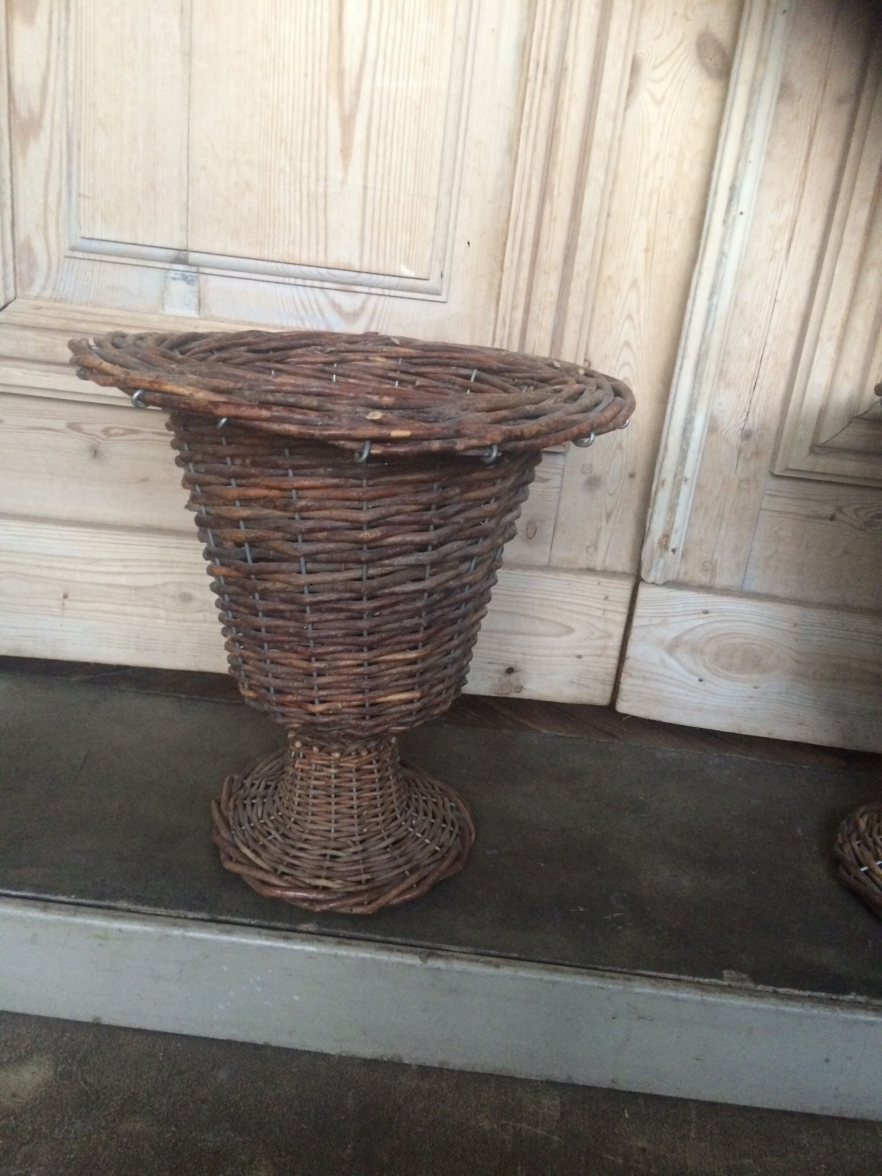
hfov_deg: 48.2
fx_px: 985
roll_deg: -7.4
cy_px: 588
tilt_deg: -18.3
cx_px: 441
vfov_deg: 61.7
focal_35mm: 29
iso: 320
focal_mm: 4.15
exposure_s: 1/20
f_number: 2.2
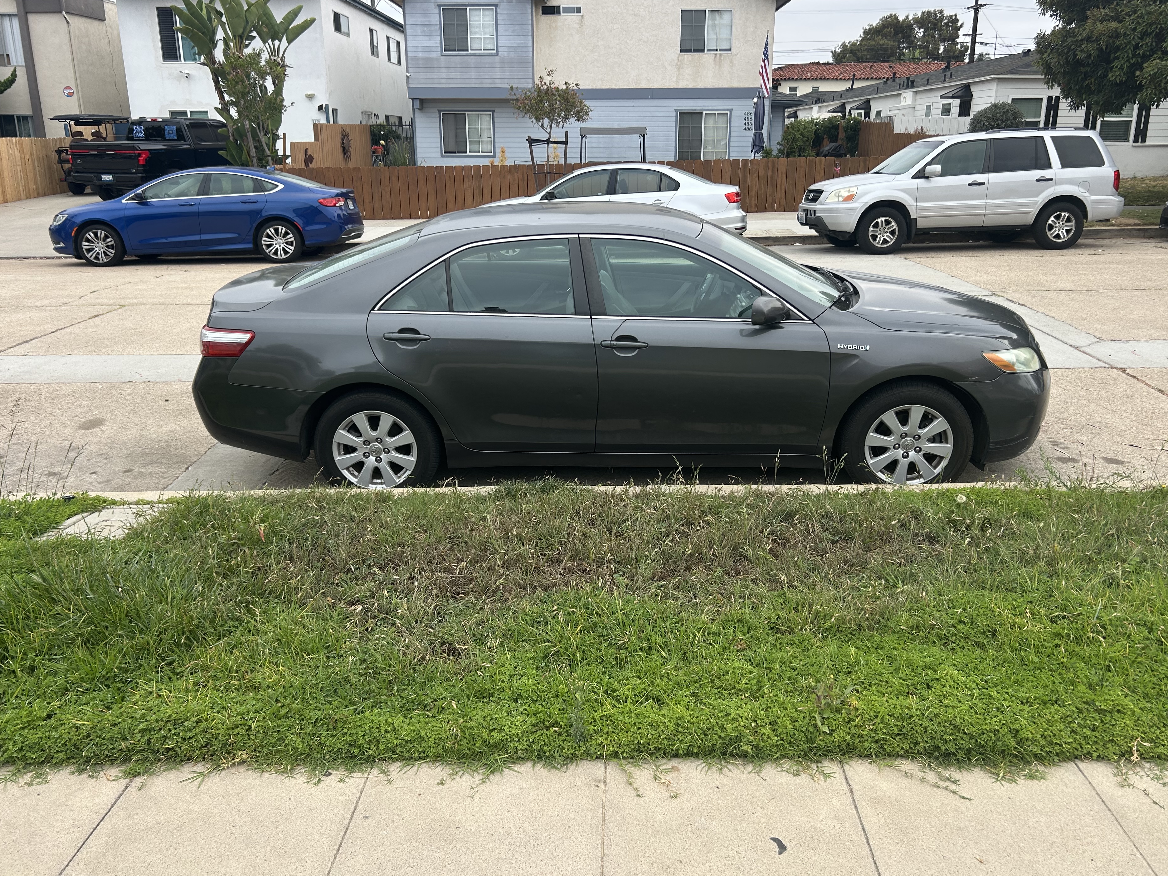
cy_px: 412
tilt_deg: -17.0
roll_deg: +0.6
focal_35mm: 28
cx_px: 591
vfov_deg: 49.7
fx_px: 945
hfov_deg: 63.4
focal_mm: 5.7
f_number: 1.5
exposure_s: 1/265
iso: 40
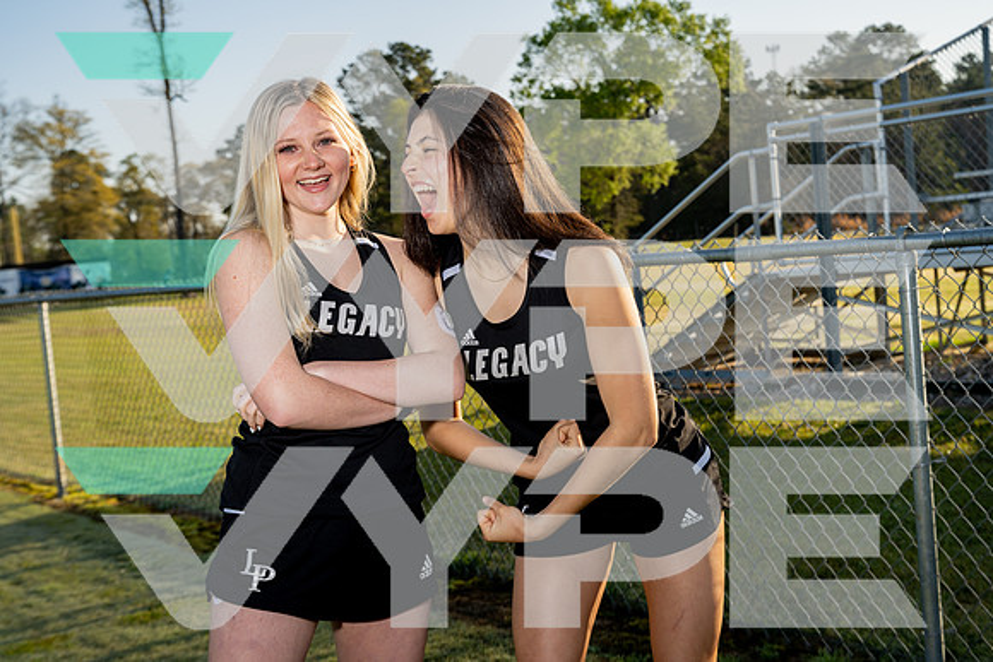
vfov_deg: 28.1
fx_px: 1324
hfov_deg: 41.1
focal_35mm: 48
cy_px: 331
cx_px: 496
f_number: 5.6
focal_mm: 48
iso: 100
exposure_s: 1/250
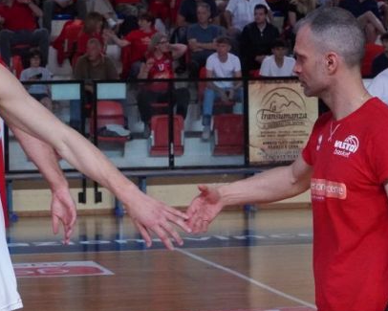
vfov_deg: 9.6
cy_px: 181
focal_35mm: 161
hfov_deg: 12.0
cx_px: 131
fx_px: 1849
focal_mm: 58
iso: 5000
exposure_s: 1/400
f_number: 10
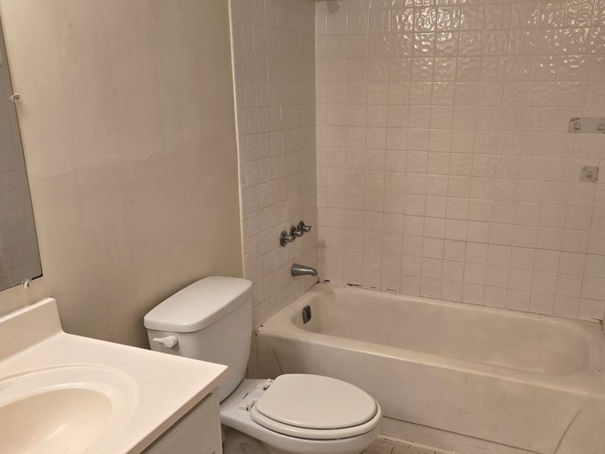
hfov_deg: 56.7
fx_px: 559
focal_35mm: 32
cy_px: 255
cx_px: 330
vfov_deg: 44.1
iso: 100
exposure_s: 1/120
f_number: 1.8
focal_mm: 5.4
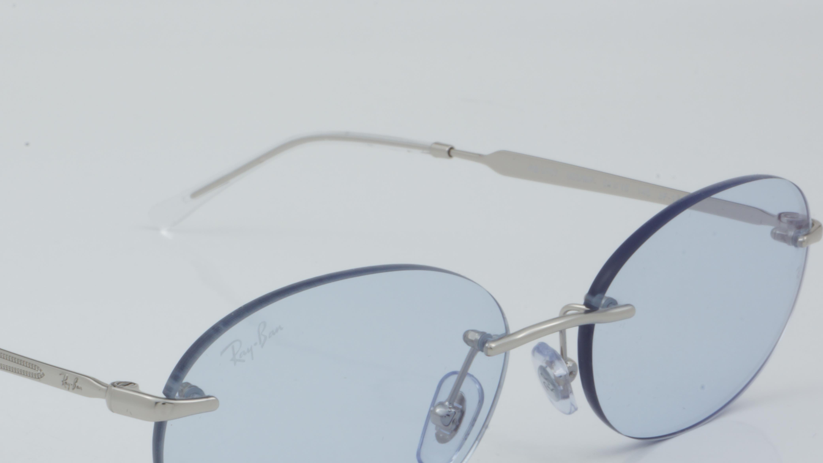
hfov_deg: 18.9
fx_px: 2466
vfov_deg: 10.7
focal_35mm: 113
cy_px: 367
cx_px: 245
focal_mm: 50
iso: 100
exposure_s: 1/3
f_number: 32
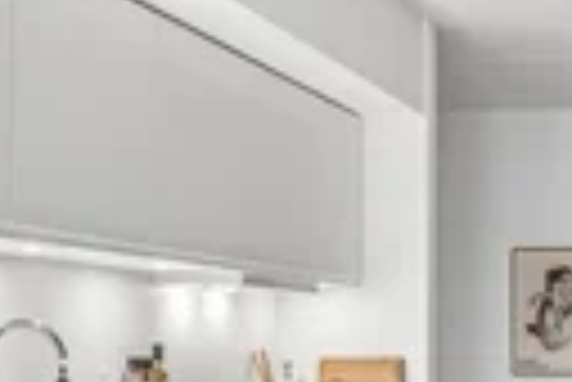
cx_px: 779
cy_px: 371
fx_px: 1075
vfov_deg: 19.7
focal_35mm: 68
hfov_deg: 25.0
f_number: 9
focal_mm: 21.5
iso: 640
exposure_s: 1/25
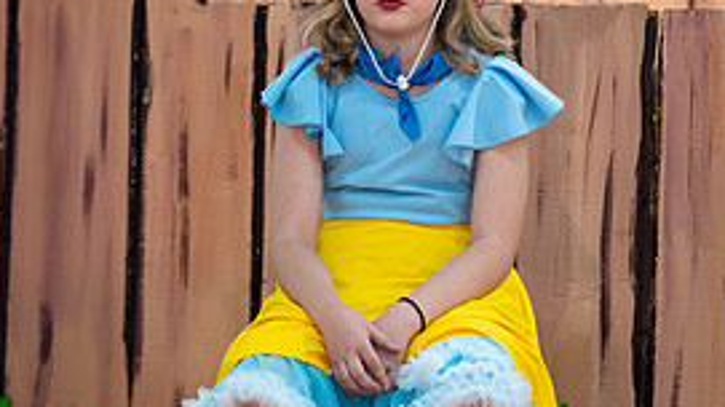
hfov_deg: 6.9
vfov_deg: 3.9
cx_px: 383
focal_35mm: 313
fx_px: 6013
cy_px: 131
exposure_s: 1/200
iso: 900
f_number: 2.8
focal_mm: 180
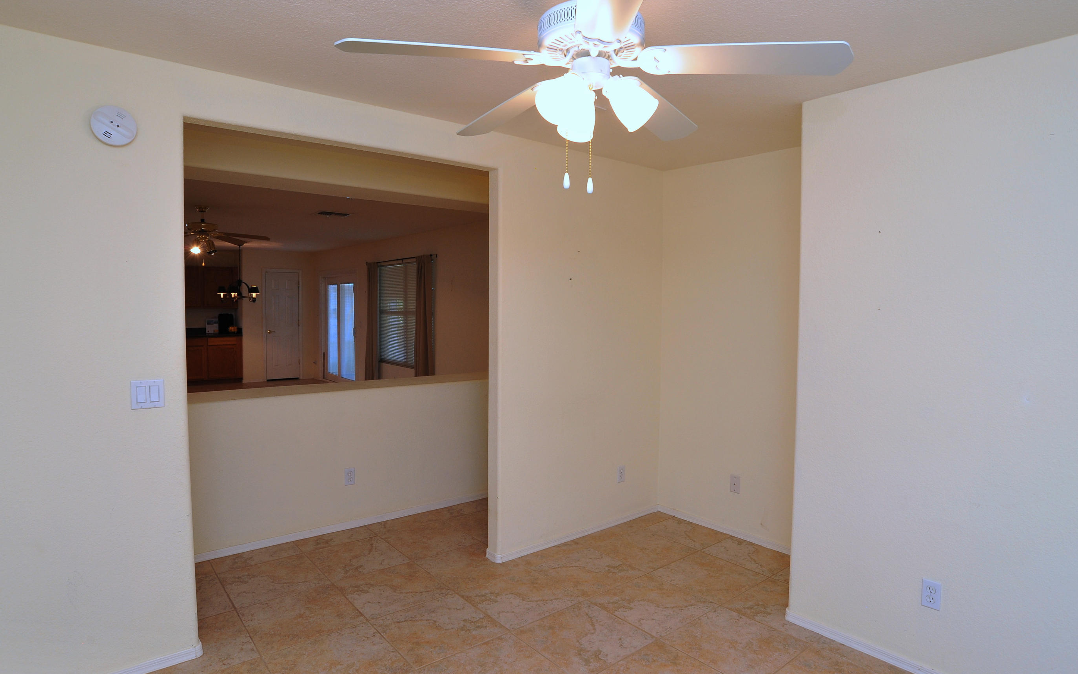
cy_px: 325
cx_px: 548
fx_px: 588
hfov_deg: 85.1
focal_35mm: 20
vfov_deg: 59.6
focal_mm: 18
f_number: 9
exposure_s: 1/30
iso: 1000
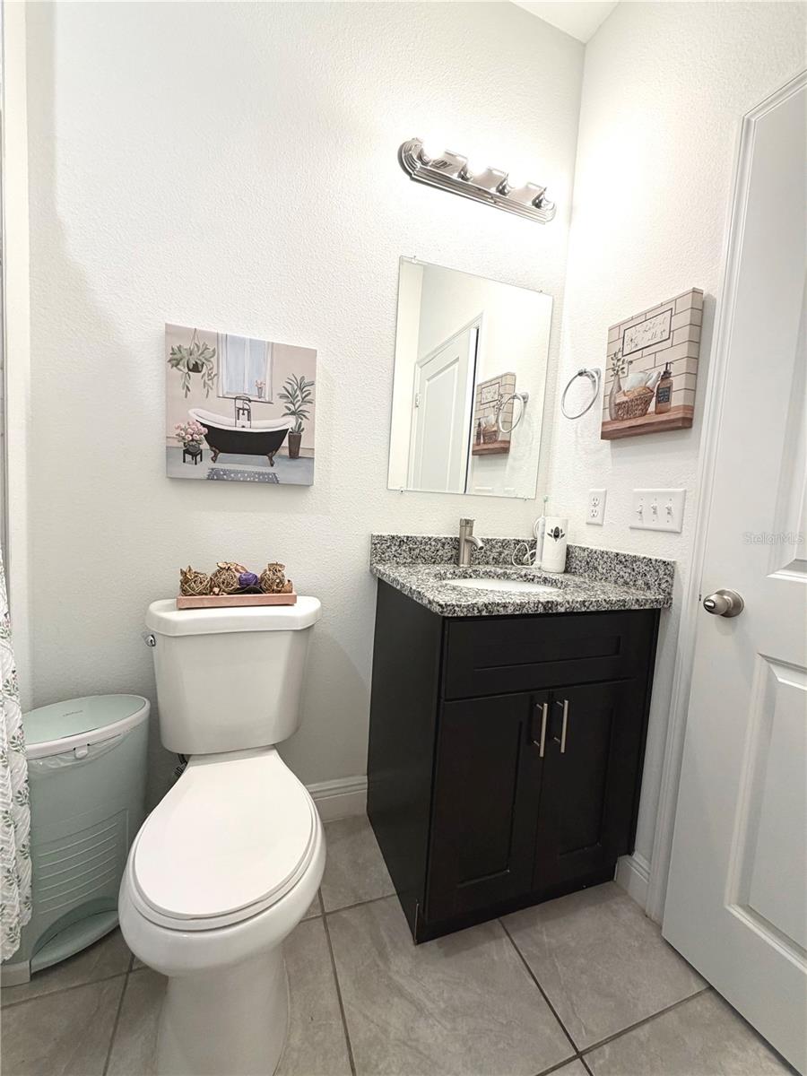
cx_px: 404
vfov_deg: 102.1
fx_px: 435
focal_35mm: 14
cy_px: 538
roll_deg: -4.6
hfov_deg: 85.7
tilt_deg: -4.7
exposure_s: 1/120
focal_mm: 2.22
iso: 100
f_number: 2.2
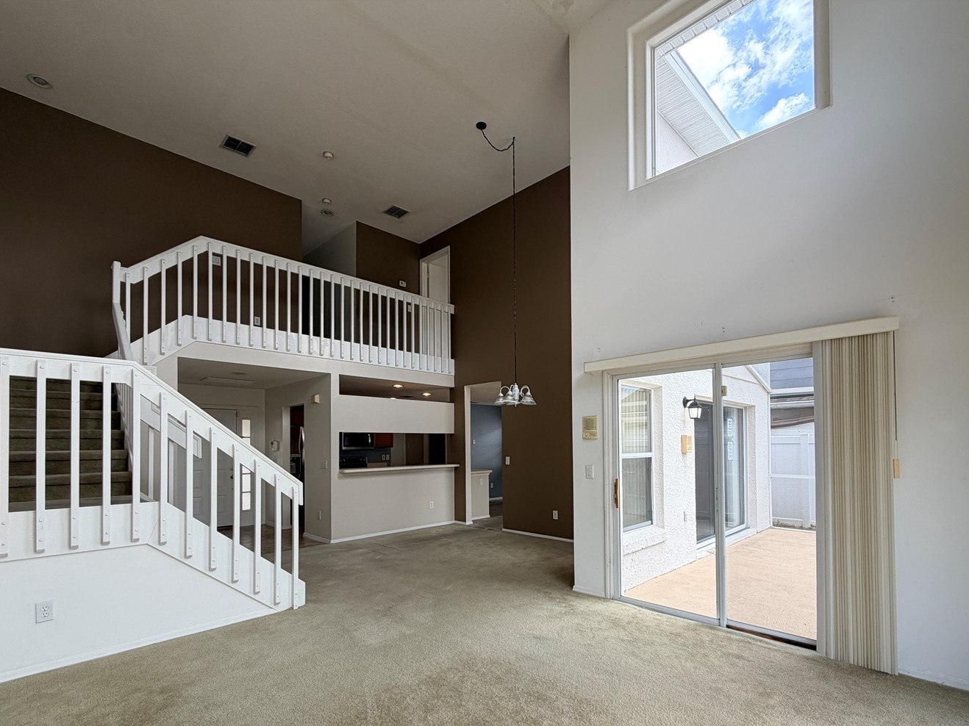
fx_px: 476
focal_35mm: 17
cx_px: 505
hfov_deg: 91.0
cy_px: 439
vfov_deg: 73.8
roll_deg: +0.4
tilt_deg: +0.6
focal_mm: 2.22
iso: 40
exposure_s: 1/165
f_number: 2.2
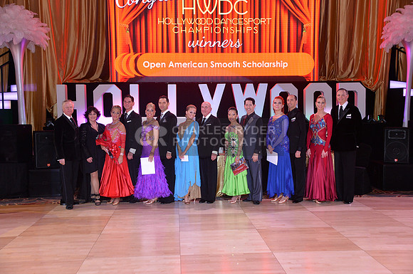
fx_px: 458
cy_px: 137
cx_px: 206
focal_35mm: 40
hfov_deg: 48.5
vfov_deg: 33.3
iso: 1600
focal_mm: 40
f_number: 4.5
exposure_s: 1/250
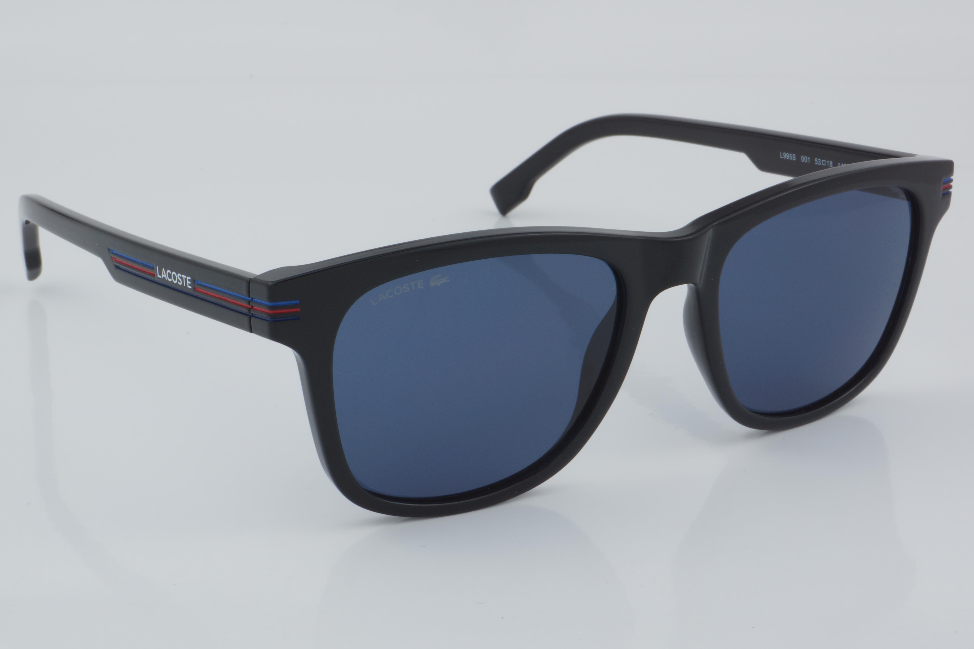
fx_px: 2029
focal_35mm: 75
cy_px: 324
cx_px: 487
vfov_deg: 18.2
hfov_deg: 27.0
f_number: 32
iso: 100
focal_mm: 50
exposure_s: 1/4
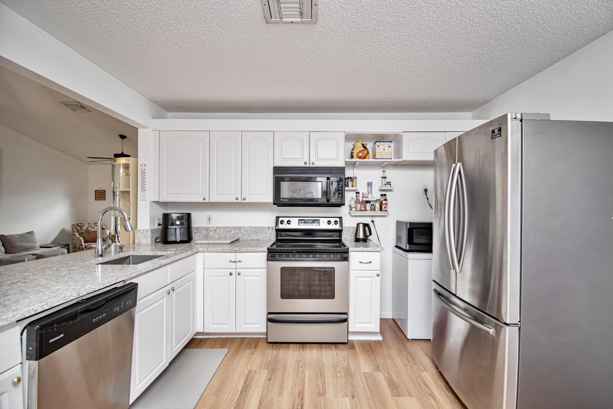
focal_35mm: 15
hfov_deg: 100.4
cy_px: 204
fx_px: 255
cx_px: 306
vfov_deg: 77.3
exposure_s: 1/60
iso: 1000
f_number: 4.5
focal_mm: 10
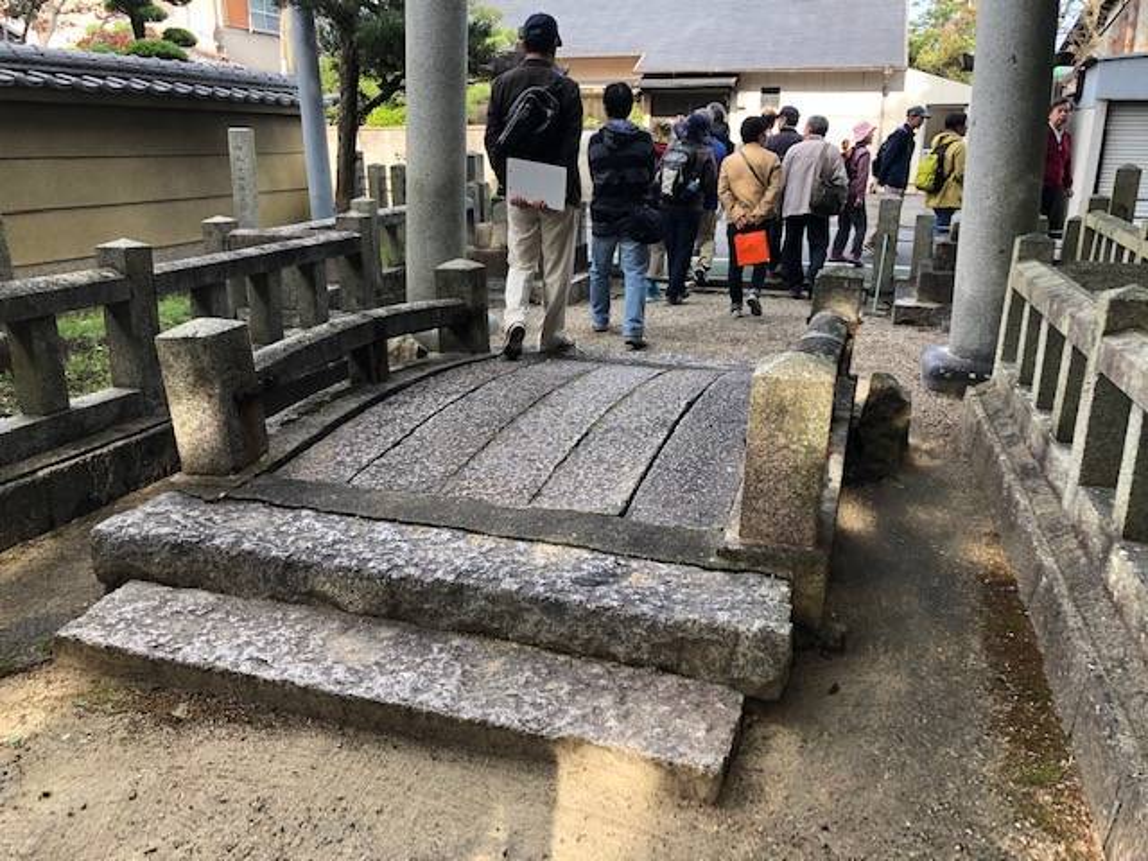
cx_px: 574
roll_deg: +0.0
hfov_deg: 63.4
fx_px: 929
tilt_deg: -16.0
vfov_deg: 49.7
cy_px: 430
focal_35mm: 28
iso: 20
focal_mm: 3.99
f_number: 1.8
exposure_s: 1/122
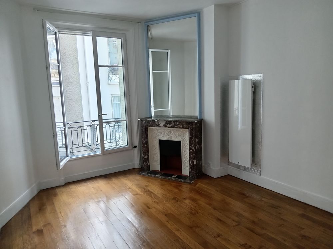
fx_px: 240
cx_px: 166
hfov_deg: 69.4
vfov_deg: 54.9
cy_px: 124
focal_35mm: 25
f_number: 1.8
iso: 783
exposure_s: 1/20
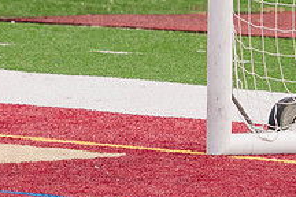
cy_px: 84
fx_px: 16205
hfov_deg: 1.0
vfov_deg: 0.7
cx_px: -12
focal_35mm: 1971
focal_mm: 489
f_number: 6.3
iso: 640
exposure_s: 1/1600
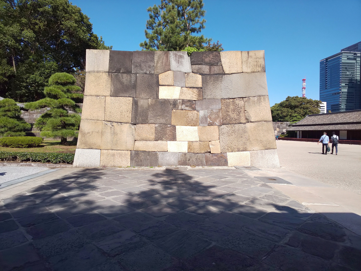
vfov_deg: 66.0
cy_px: 136
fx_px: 209
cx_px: 180
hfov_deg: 81.7
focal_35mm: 20
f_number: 1.94
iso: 28
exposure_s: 1/793
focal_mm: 3.45
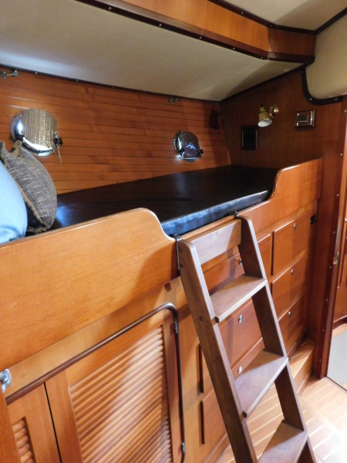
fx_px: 307
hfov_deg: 58.9
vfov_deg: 73.9
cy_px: 232
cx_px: 174
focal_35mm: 23
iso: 800
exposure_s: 1/4
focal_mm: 4
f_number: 3
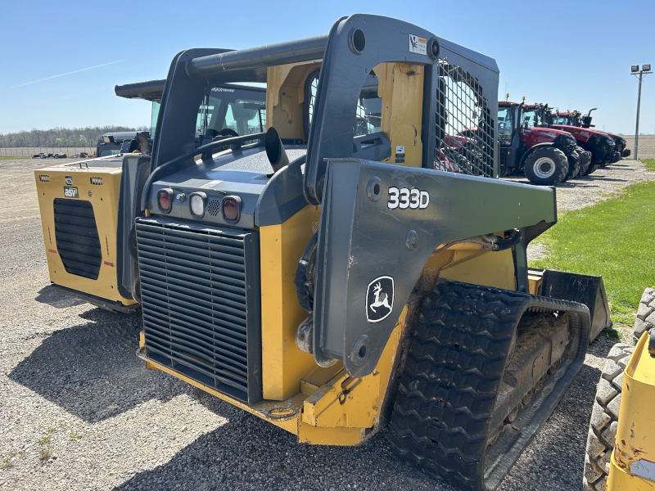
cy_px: 246
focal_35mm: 26
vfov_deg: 53.1
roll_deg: +0.8
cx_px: 328
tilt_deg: -12.4
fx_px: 492
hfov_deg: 67.3
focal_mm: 5.7
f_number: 1.5
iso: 50
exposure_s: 1/1311
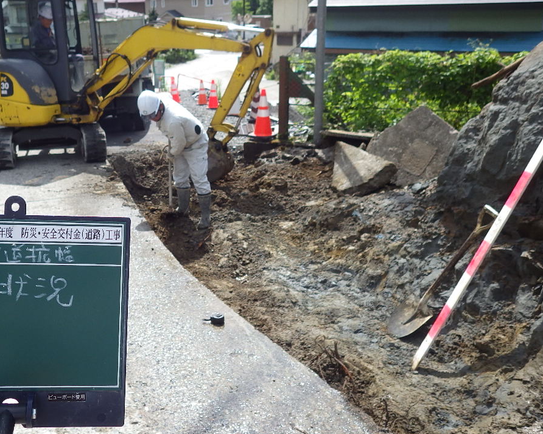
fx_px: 563
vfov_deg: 42.1
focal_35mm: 35
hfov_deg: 50.2
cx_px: 165
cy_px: 184
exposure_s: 1/1250
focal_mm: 4.5
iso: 125
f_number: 2.8
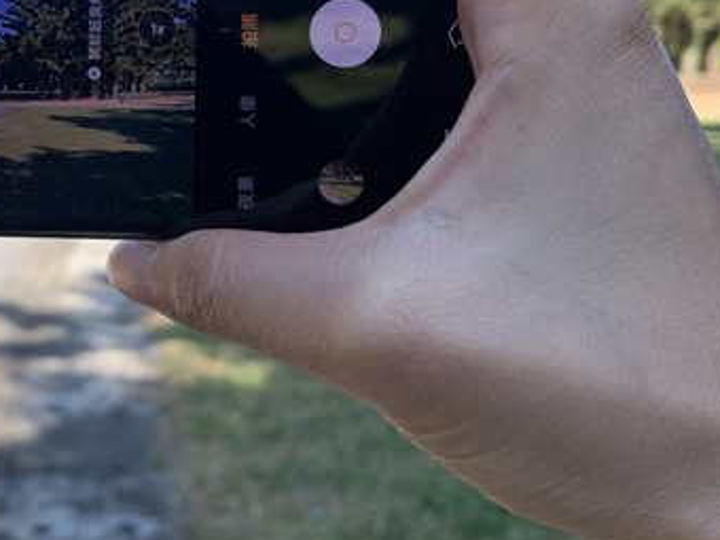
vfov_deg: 25.6
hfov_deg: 33.3
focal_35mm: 55
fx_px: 1144
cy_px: 40
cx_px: 89
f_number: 1.8
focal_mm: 4.25
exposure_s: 1/716
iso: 25
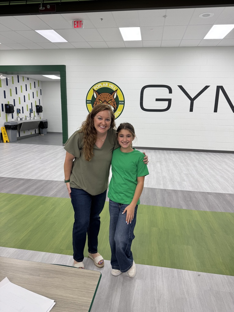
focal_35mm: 24
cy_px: 156
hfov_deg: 56.8
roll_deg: -1.5
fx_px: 216
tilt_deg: -12.4
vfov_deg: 71.6
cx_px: 117
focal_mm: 6.76
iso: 100
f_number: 1.78
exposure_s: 1/120
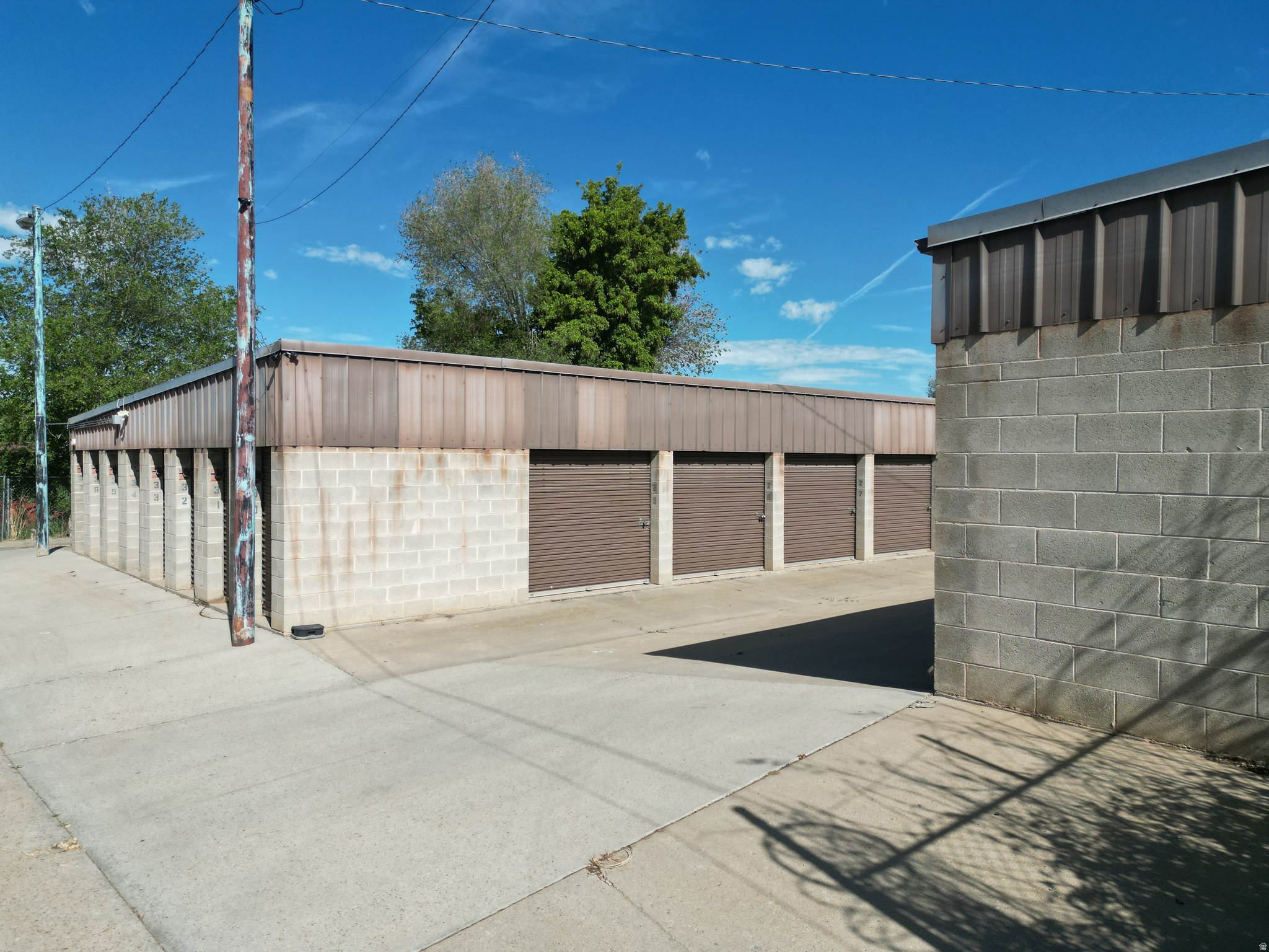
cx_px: 634
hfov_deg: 71.6
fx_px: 880
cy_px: 476
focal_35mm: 24
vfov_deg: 56.8
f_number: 1.7
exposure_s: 1/3200
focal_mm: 6.72
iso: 110
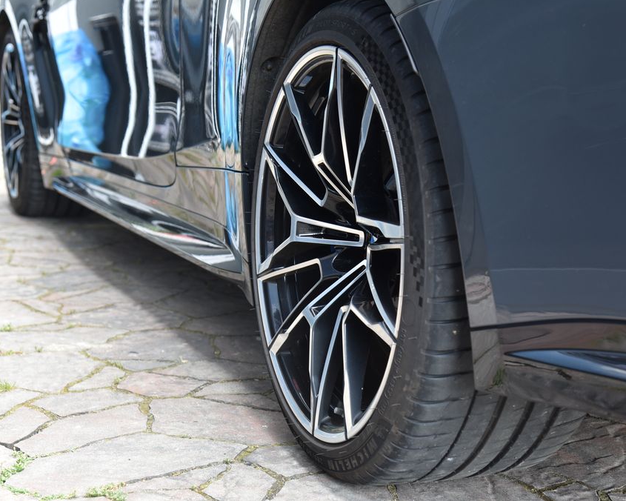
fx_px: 1223
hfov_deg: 28.7
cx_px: 342
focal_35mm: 66
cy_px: 249
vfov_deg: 23.1
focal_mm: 58
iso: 500
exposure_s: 1/100
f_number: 5
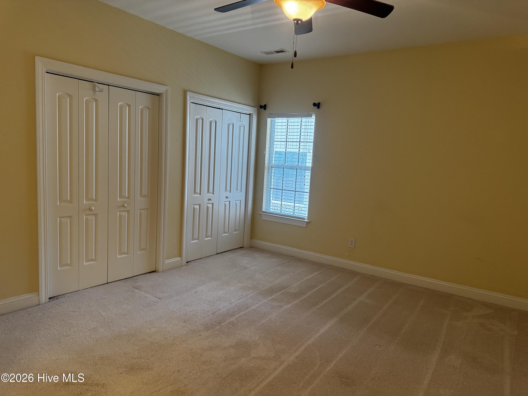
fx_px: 366
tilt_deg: -7.4
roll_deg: -3.7
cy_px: 198
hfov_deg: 71.6
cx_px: 264
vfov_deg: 56.8
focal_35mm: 24
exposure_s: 1/60
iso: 250
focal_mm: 6.76
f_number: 1.78
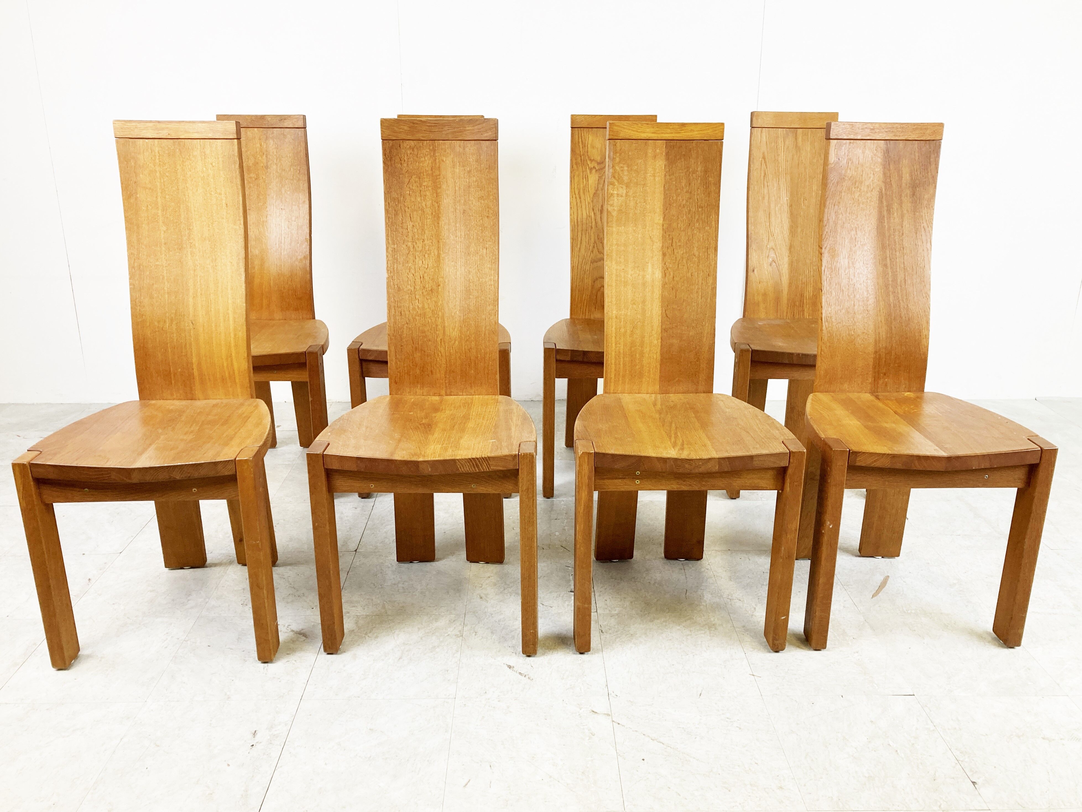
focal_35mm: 28
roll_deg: -1.7
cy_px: 406
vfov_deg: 49.7
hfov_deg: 63.4
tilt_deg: -17.6
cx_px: 541
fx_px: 875
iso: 80
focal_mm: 3.99
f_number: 1.8
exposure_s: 1/100
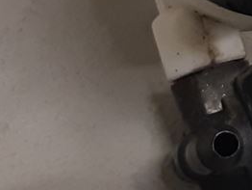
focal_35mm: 203
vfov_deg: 7.2
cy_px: -72
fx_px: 1479
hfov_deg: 9.4
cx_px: 415
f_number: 1.7
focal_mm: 3.93
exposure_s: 1/50
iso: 125
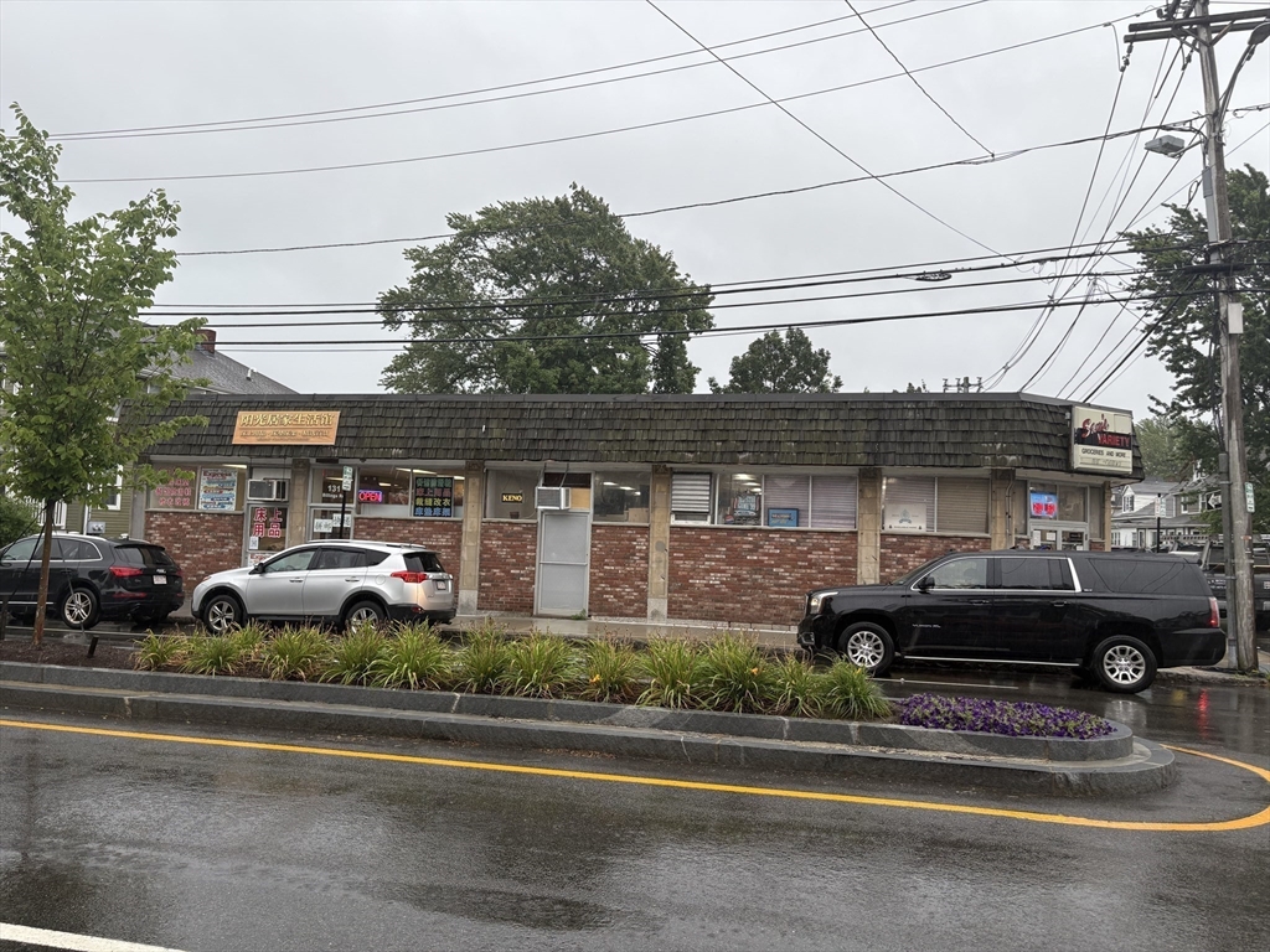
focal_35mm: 26
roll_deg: -1.5
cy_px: 476
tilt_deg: +3.7
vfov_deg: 53.1
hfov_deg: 67.3
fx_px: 954
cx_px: 635
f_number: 1.6
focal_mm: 5.96
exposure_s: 1/352
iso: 50
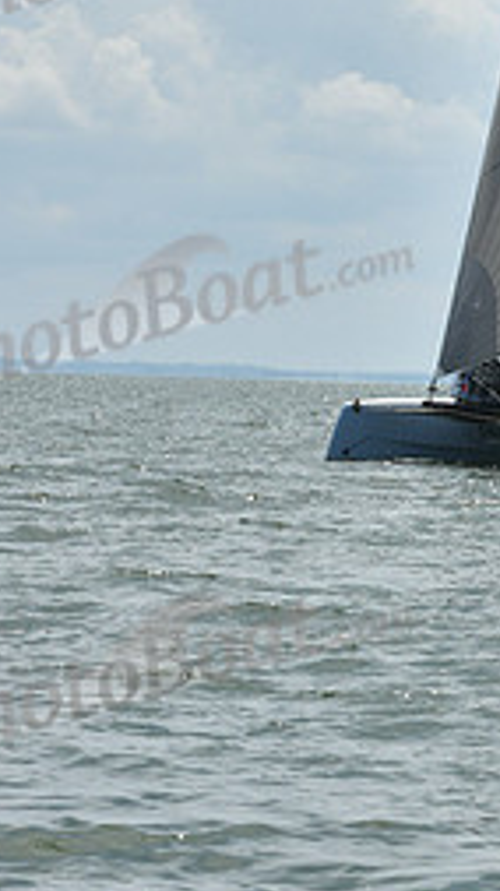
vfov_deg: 7.2
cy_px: 77
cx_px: 597
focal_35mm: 300
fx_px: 7083
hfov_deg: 4.0
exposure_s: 1/1000
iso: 320
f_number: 11
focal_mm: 125
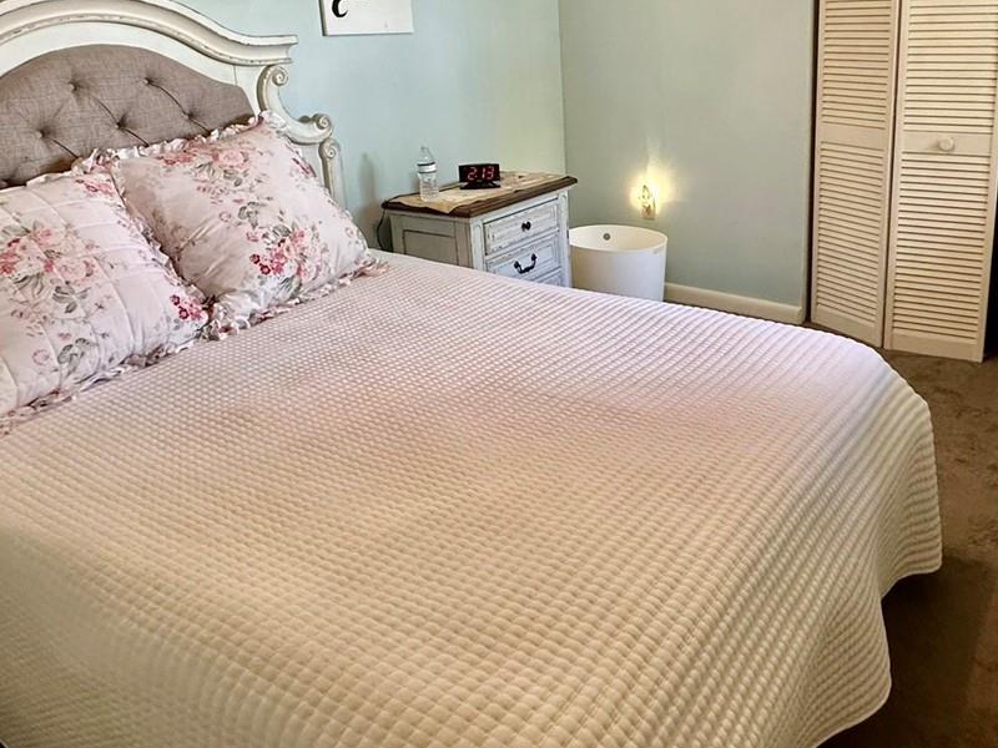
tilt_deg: -13.1
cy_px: 207
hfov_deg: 62.3
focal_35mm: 28
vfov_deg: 48.2
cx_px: 639
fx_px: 807
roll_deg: +0.9
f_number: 2.2
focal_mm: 2.22
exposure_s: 1/60
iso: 250
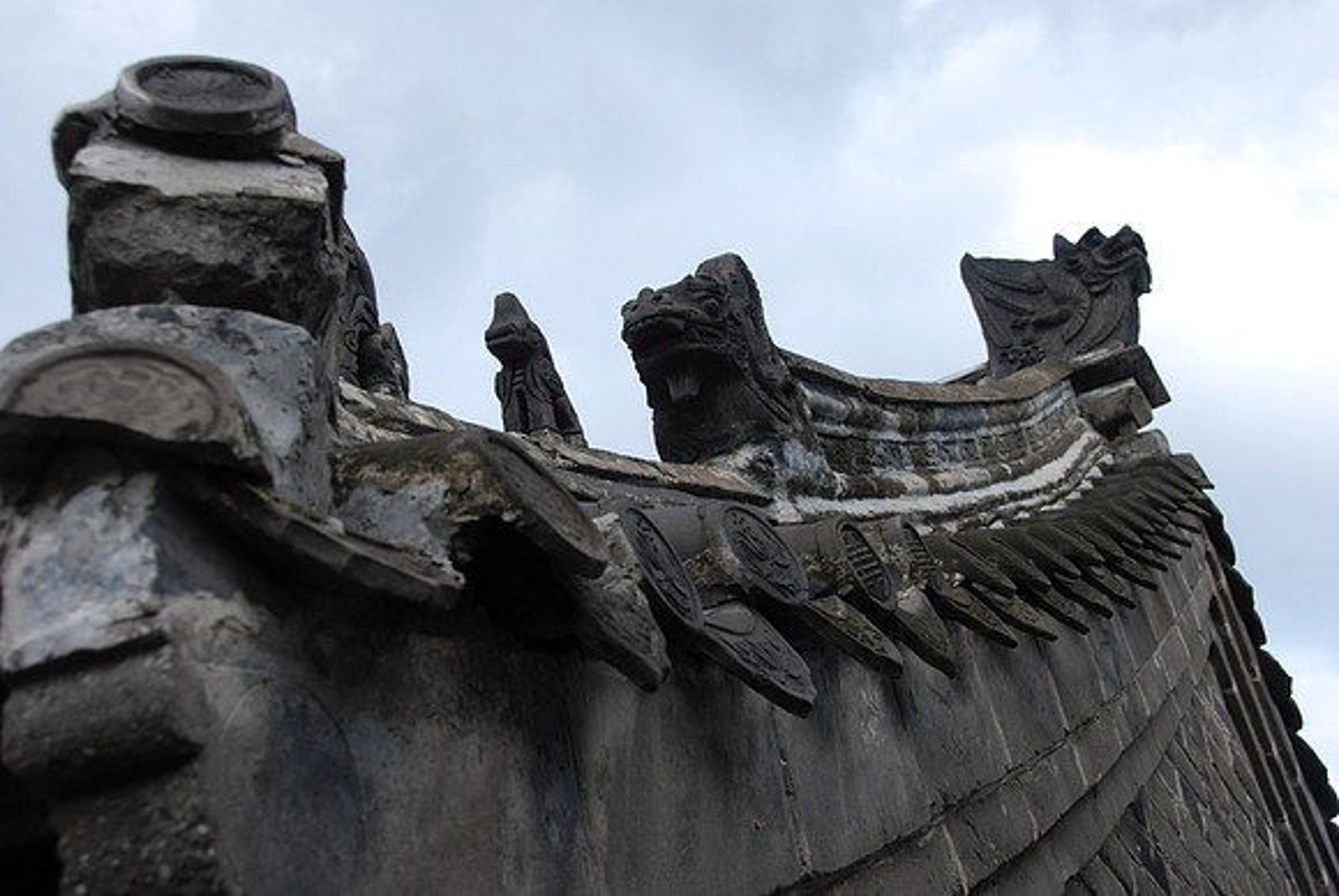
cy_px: 448
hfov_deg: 41.1
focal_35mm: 48
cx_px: 670
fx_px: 1787
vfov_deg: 28.1
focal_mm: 32
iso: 250
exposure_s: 1/200
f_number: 7.1
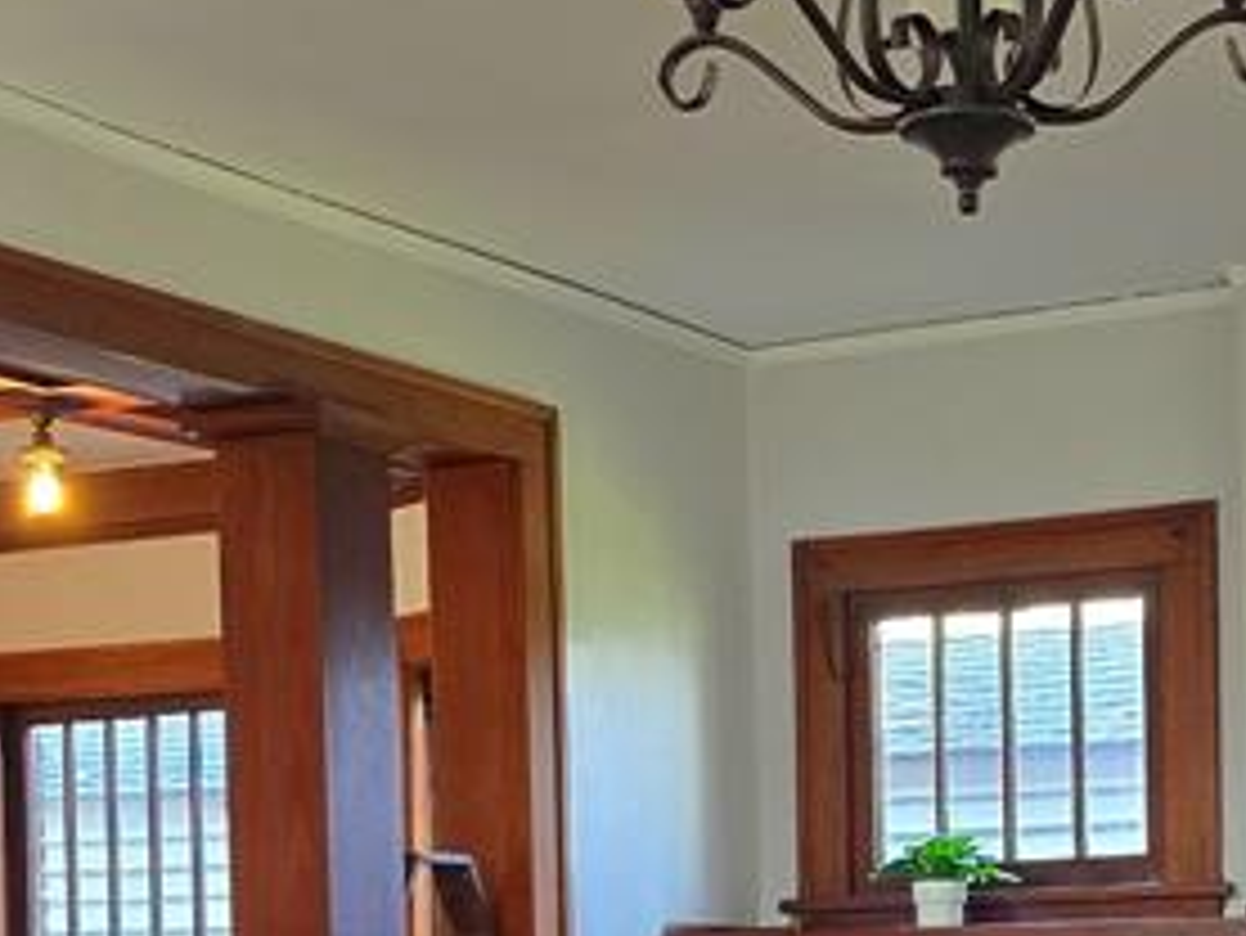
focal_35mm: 85
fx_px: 3061
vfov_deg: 16.7
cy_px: 1089
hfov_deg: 22.6
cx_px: 1071
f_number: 1.7
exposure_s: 1/120
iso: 200
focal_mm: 6.3
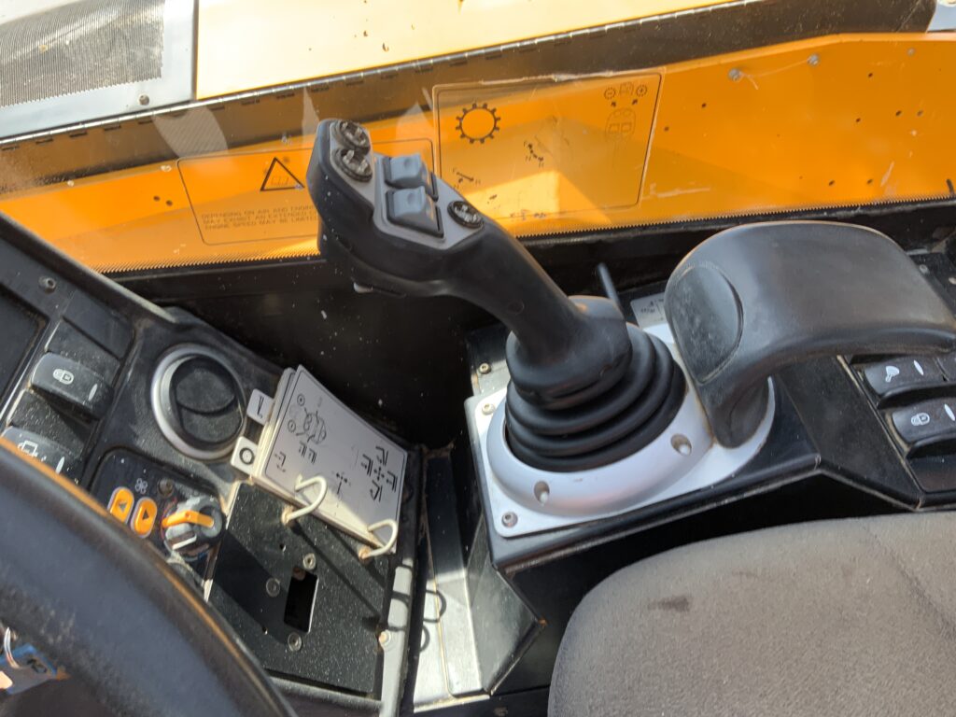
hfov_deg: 61.7
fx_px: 801
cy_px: 358
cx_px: 478
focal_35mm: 29
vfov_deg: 48.2
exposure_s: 1/194
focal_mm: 3
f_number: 1.8
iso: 16
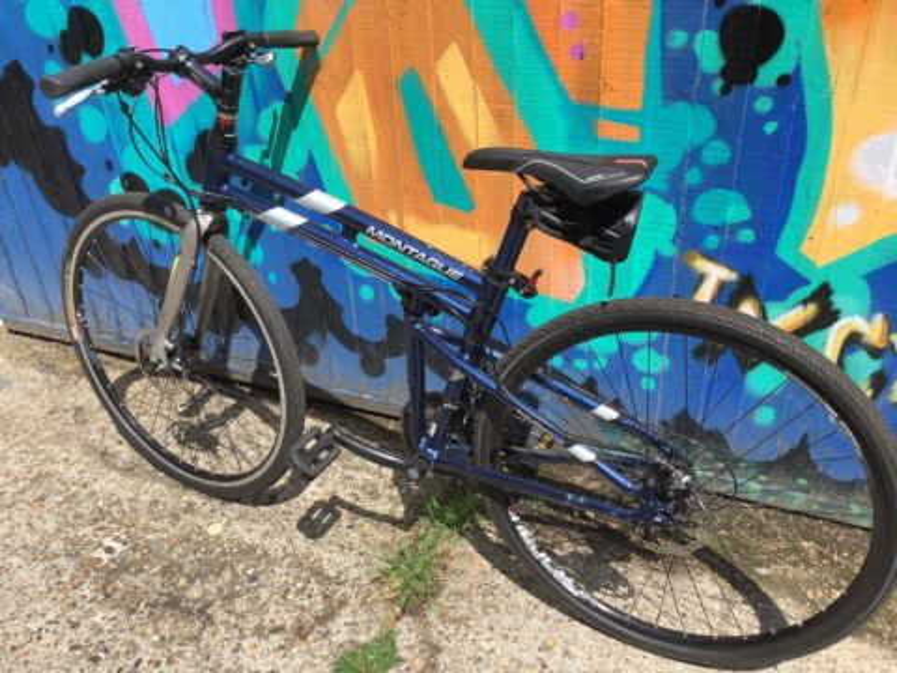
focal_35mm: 31
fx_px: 803
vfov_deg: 45.4
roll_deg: +1.4
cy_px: 336
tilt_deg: -33.4
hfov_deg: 58.4
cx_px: 448
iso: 25
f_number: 2.4
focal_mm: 3.3
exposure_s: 1/970
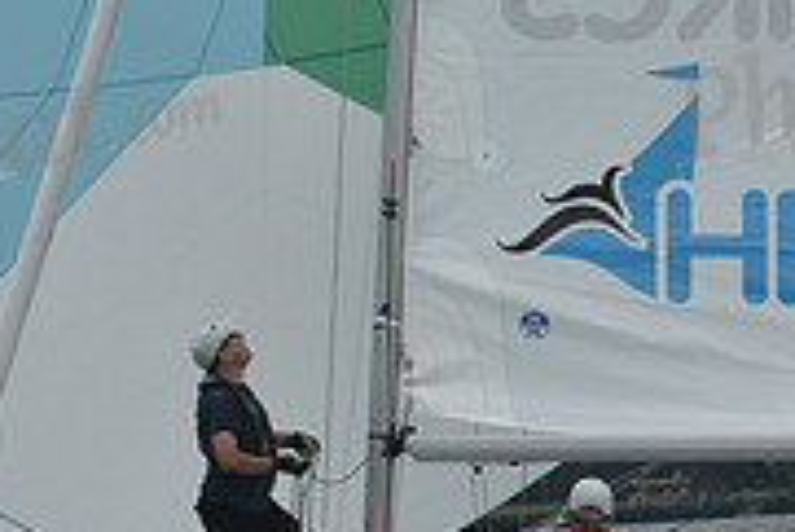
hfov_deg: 9.2
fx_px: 4950
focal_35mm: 224
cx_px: 452
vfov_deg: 6.1
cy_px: 336
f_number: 9
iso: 400
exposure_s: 1/800
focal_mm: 70
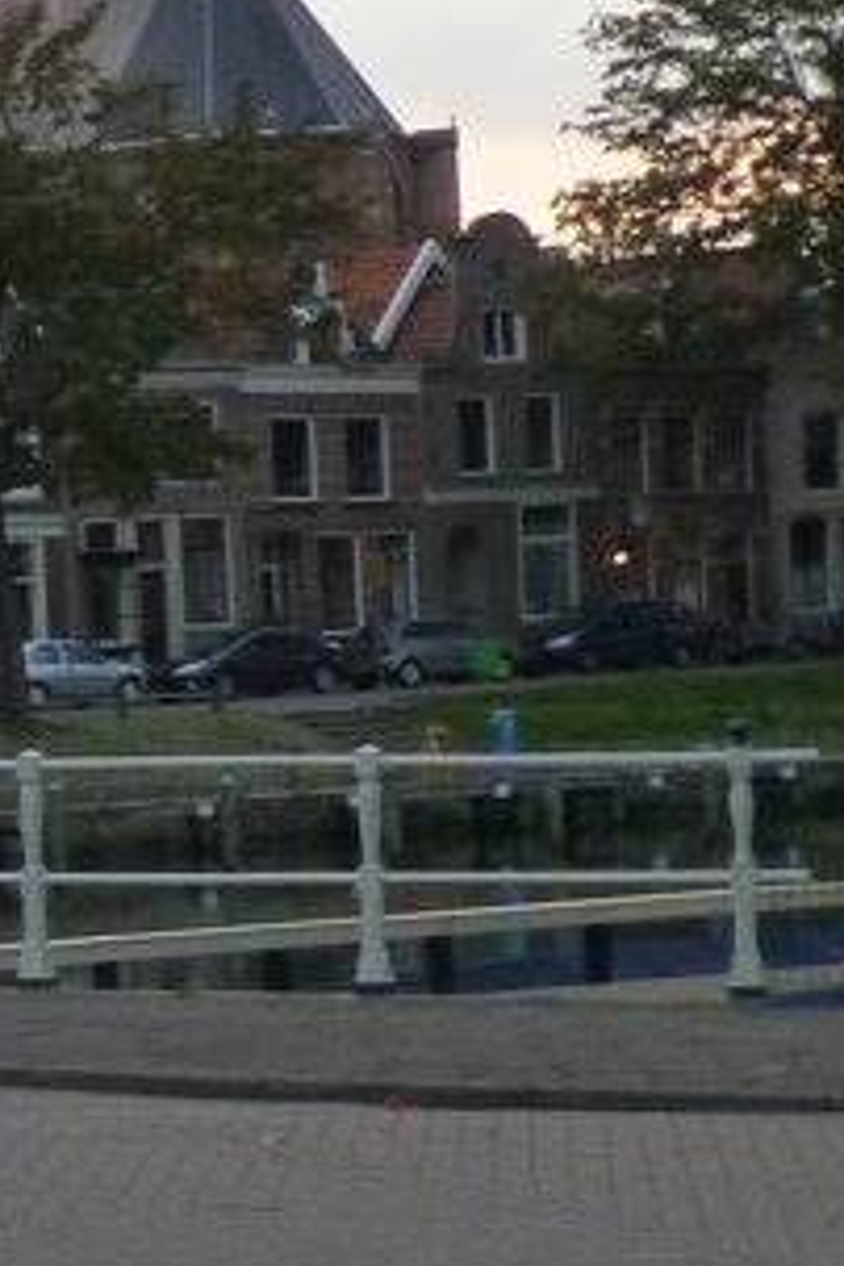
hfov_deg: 8.7
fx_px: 4993
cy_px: 669
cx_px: -1220
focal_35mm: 142
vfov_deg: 14.4
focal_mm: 7.4
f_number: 3.9
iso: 400
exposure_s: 1/60
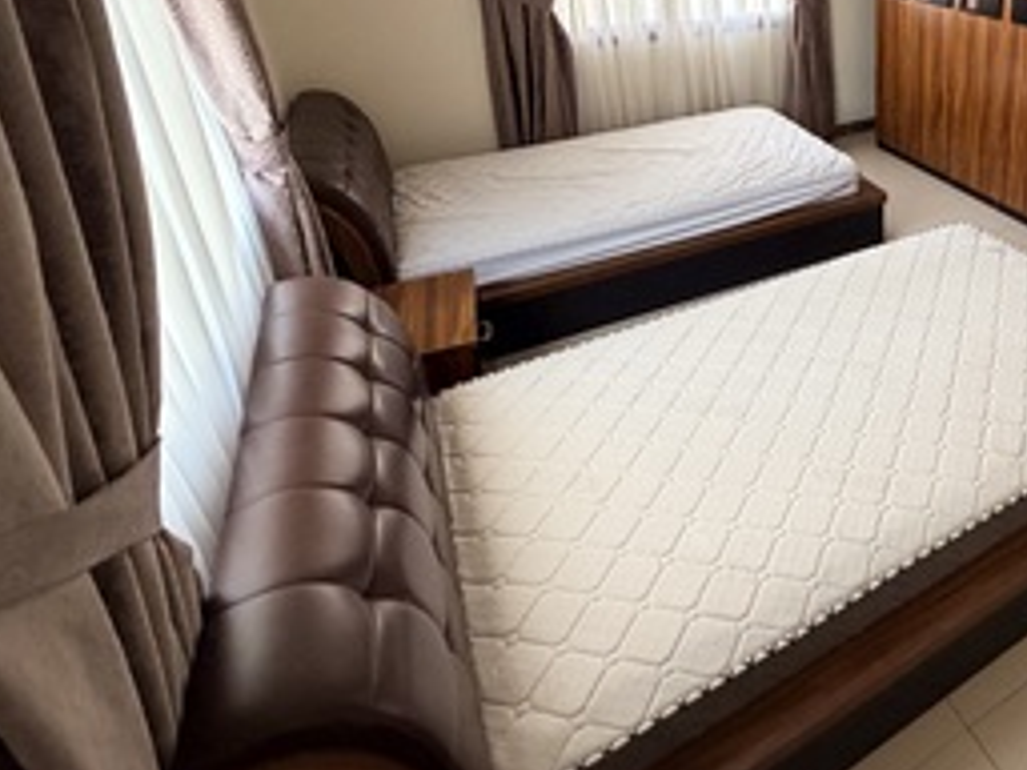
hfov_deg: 60.9
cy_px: 174
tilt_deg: -22.3
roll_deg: -0.6
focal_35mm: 25
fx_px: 742
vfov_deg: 52.0
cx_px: 885
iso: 400
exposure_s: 1/60
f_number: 2.2
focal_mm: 2.22
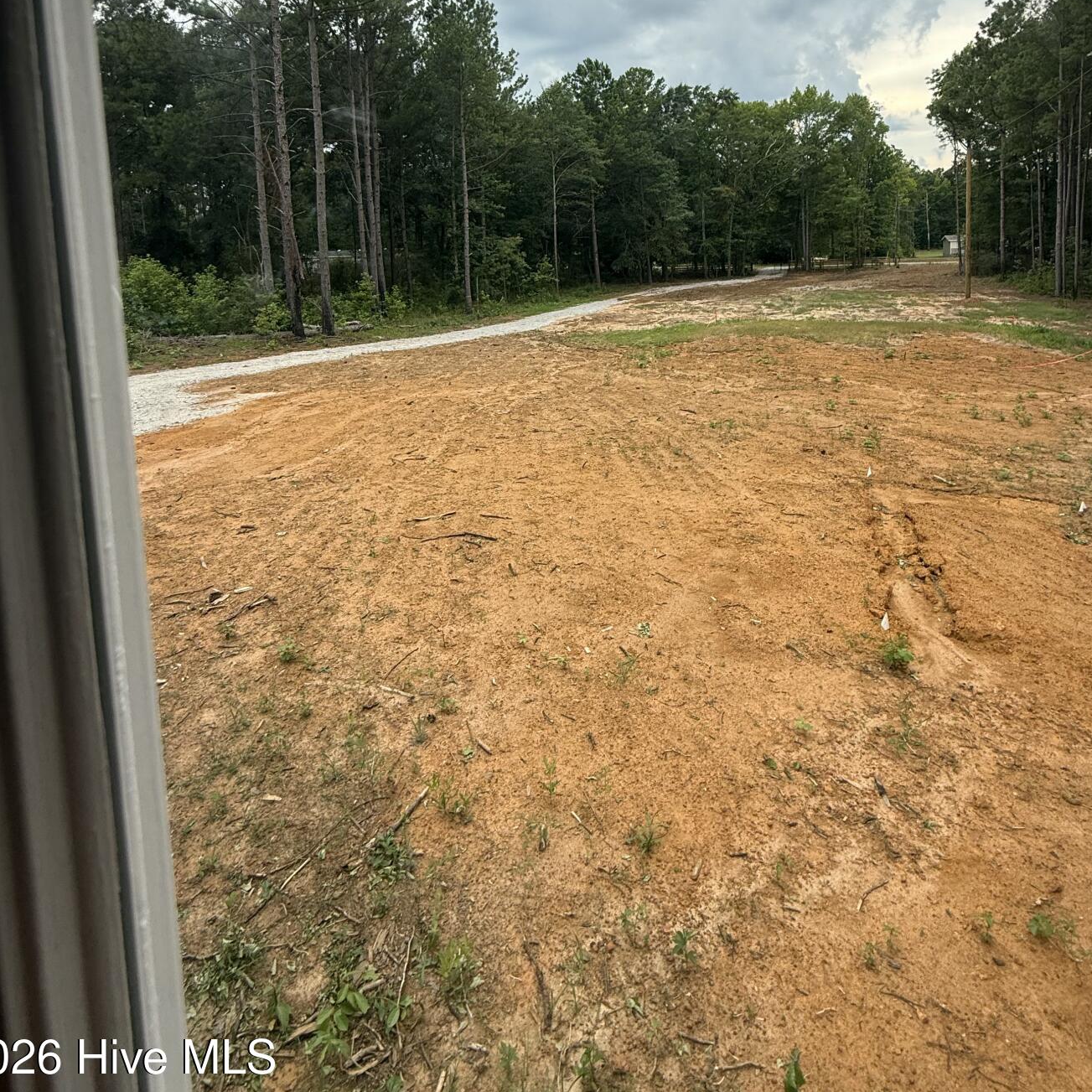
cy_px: 296
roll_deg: +2.5
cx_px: 547
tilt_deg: -3.5
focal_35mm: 19
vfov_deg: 73.1
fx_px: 678
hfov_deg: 77.7
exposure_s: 1/326
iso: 50
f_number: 2.2
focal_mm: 2.22
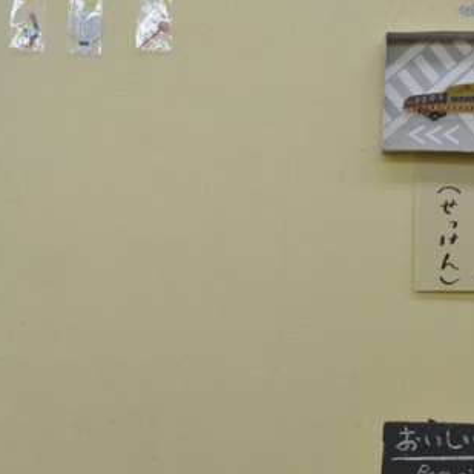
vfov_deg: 20.9
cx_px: 252
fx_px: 1224
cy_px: 514
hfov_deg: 21.9
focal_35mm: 79
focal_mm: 24
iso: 400
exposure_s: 1/100
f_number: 5
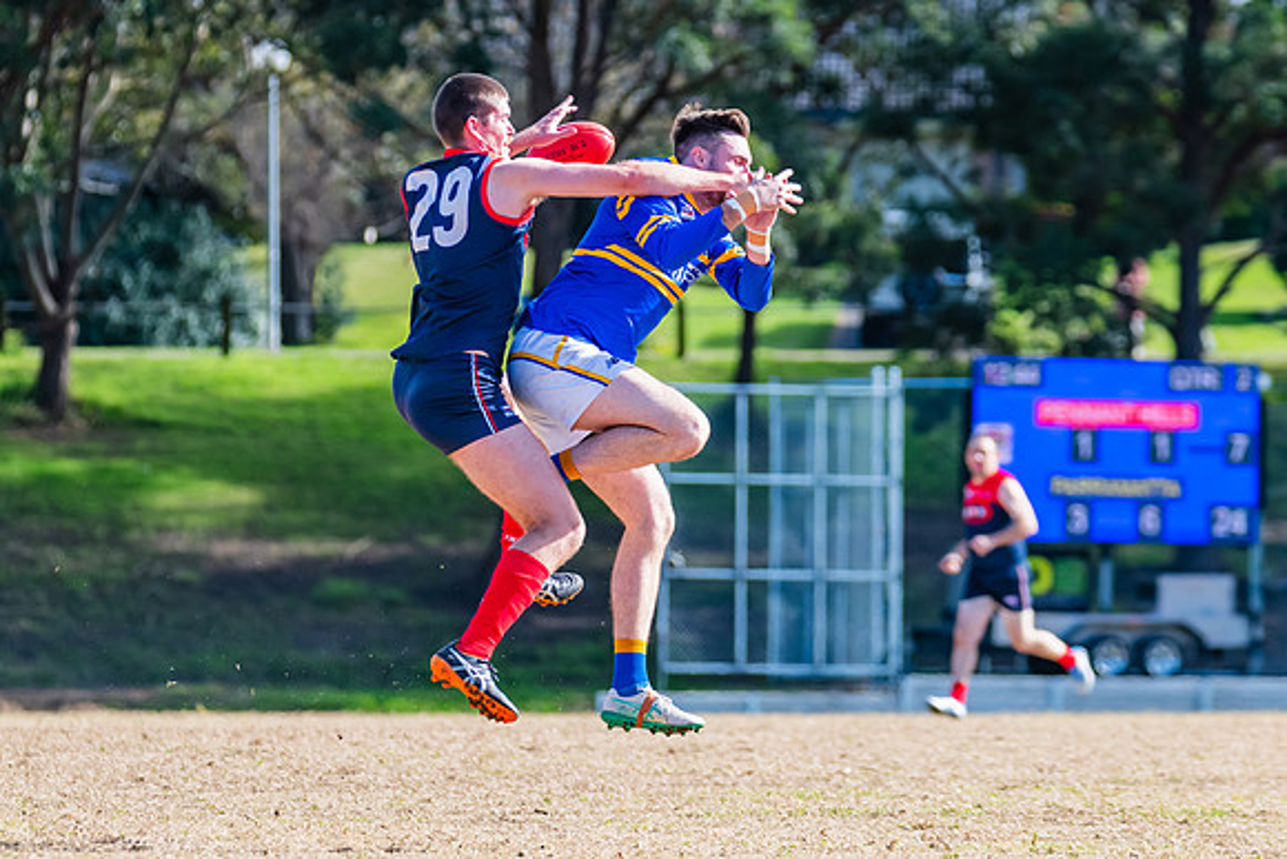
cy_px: 326
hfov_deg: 6.5
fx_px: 11328
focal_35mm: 317
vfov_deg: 4.3
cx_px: 519
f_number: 5
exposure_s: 1/1600
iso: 640
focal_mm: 220
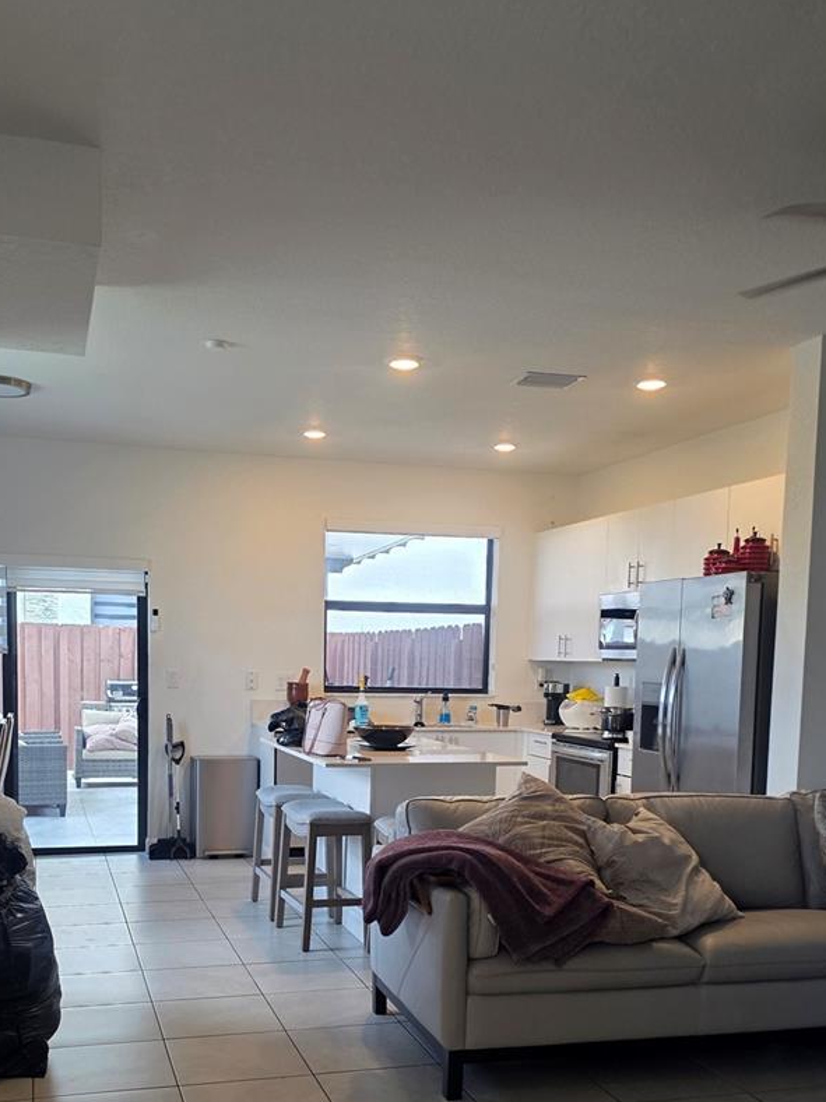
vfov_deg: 51.6
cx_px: 345
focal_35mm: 35
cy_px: 744
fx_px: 1114
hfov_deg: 40.5
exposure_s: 1/120
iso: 125
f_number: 1.7
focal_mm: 6.3
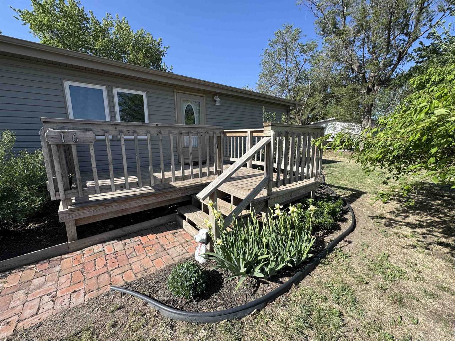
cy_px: 170
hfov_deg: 102.1
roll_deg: -0.5
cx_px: 228
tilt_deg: -11.4
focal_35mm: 14
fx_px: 184
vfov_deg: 85.7
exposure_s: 1/1160
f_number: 2.2
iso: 50
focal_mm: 2.22
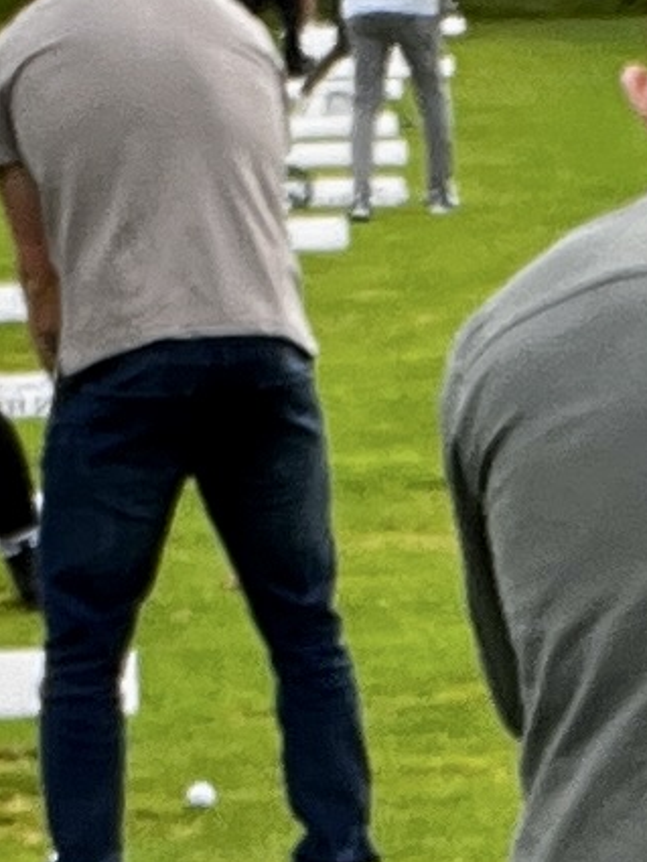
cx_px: 1014
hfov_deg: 6.7
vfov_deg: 8.9
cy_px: 1099
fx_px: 5430
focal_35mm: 218
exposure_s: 1/279
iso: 32
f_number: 2.2
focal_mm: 2.71
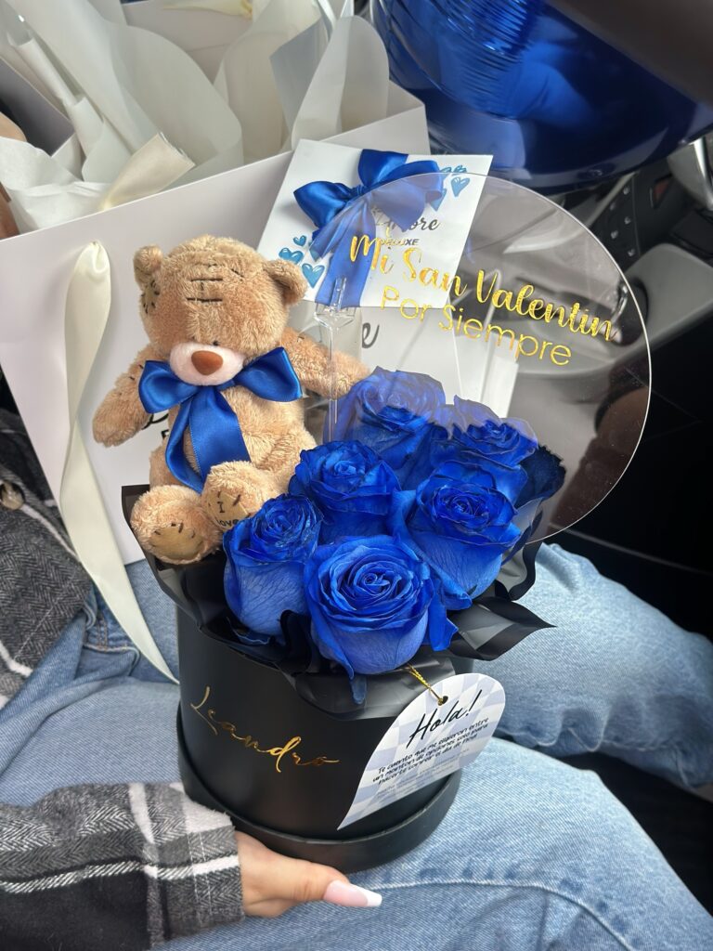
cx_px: 356
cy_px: 476
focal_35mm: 48
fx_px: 1318
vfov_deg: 39.7
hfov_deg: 30.3
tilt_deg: -51.8
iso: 80
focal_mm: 6.86
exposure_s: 1/494
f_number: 1.78
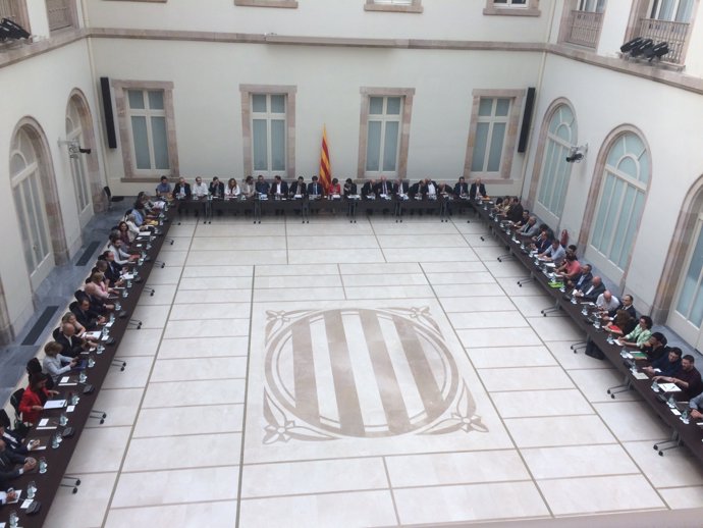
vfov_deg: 48.3
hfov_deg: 61.6
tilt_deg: -24.6
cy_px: 264
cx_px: 352
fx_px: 589
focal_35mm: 29
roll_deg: -2.0
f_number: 2.2
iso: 32
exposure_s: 1/176
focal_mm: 4.15
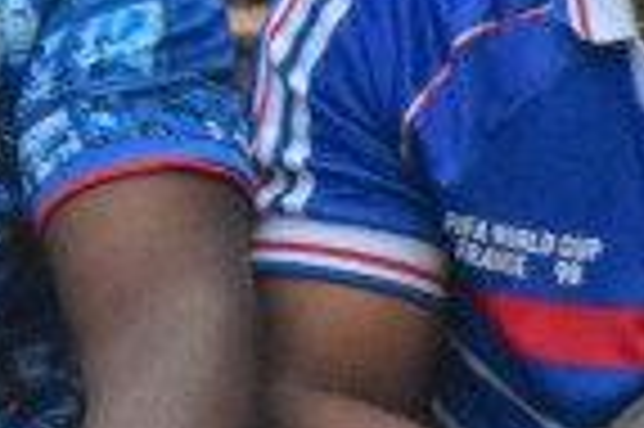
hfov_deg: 1.0
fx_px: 38435
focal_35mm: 2151
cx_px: -698
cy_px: -216
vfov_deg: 0.6
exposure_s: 1/500
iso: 3200
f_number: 5.3
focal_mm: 190
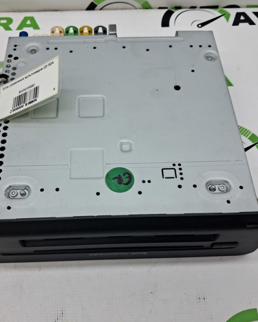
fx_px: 343
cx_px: 112
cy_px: 163
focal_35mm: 36
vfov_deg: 50.3
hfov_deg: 41.1
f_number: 1.8
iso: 50
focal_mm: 4
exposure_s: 1/100
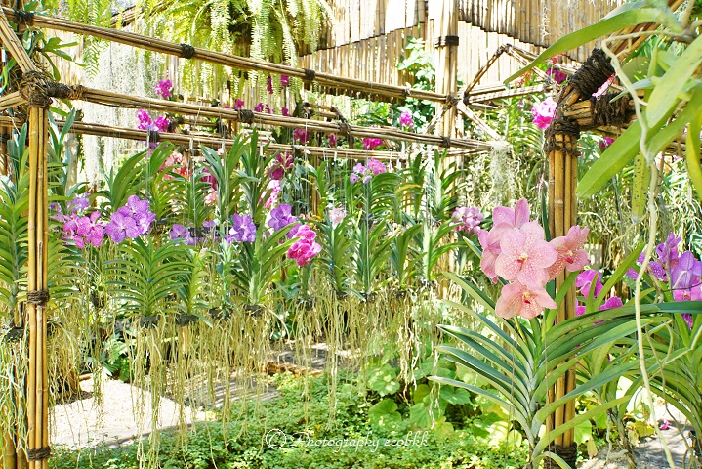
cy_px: 234
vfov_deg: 38.9
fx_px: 663
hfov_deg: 55.8
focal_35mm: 34
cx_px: 351
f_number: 5.6
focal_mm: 23
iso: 640
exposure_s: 1/125
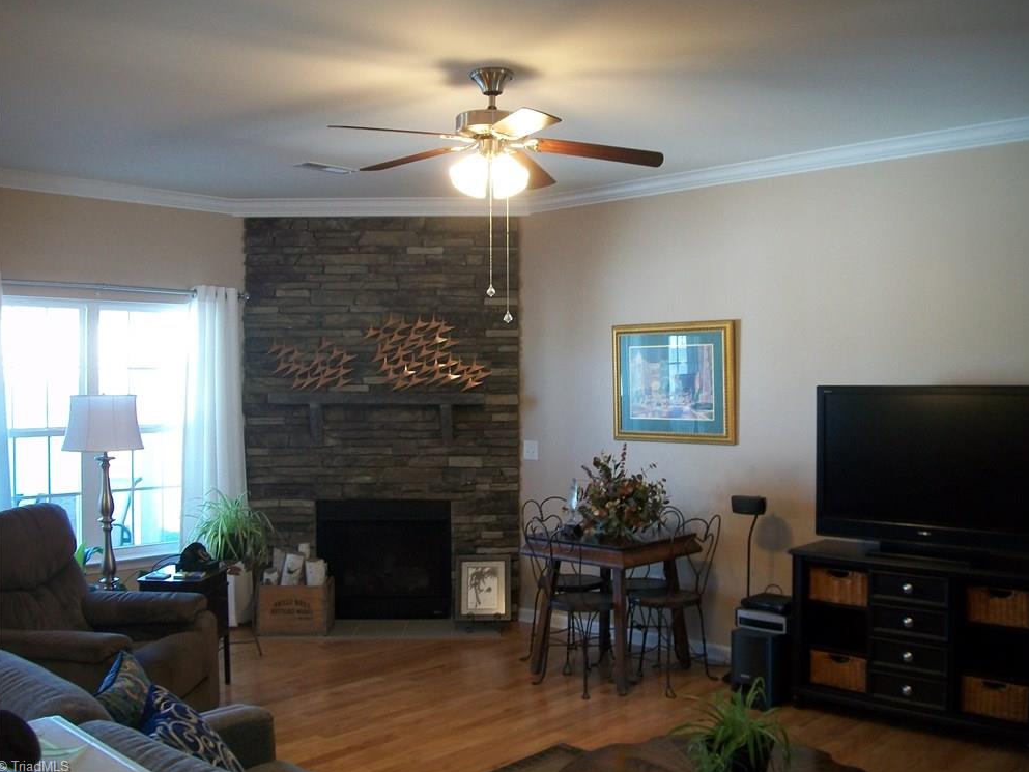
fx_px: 981
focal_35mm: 33
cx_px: 525
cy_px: 378
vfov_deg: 43.0
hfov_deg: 55.3
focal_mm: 5.7
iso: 160
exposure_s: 1/30
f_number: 2.9
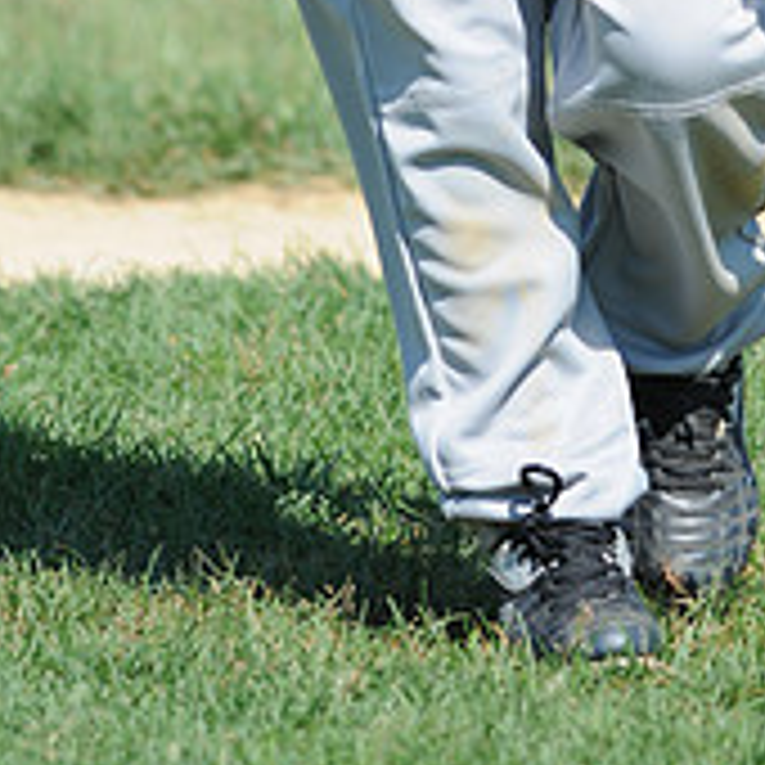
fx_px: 32579
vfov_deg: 1.3
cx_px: 529
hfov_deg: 1.3
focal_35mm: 1303
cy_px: -454
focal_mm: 300
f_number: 4
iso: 200
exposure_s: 1/1250
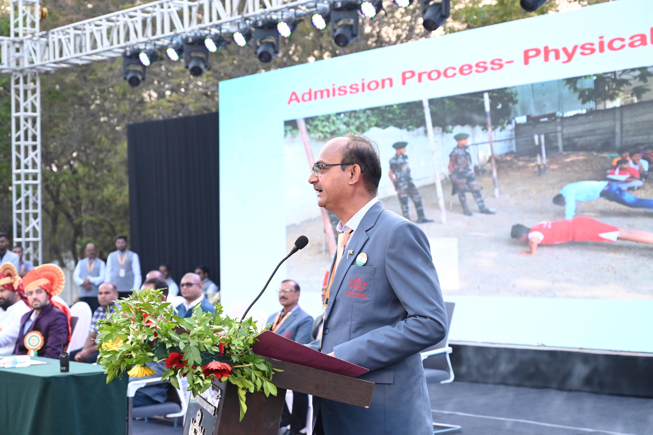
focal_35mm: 60
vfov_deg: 22.6
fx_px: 1087
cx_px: 326
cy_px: 218
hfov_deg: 33.4
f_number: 5
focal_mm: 60
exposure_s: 1/100
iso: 400
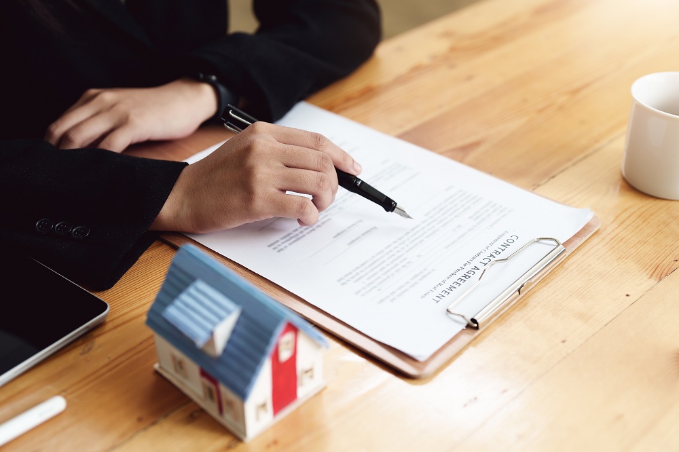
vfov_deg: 27.0
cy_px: 226
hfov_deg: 39.6
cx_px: 340
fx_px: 943
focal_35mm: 50
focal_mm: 50
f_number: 2.8
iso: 200
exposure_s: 1/125
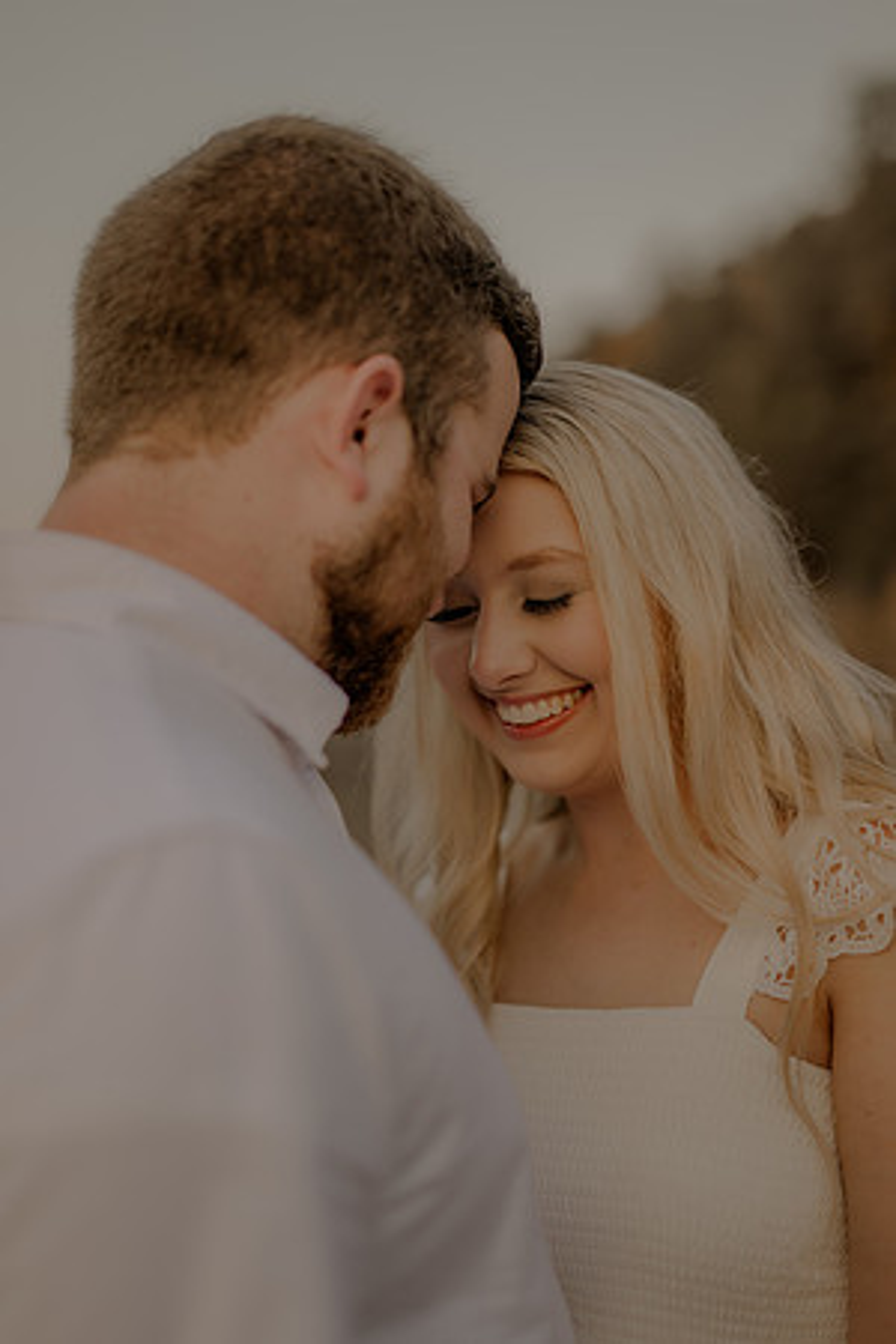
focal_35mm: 50
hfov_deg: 27.0
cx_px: 448
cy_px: 672
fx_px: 1867
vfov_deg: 39.6
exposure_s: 1/1000
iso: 200
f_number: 2.2
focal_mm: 50
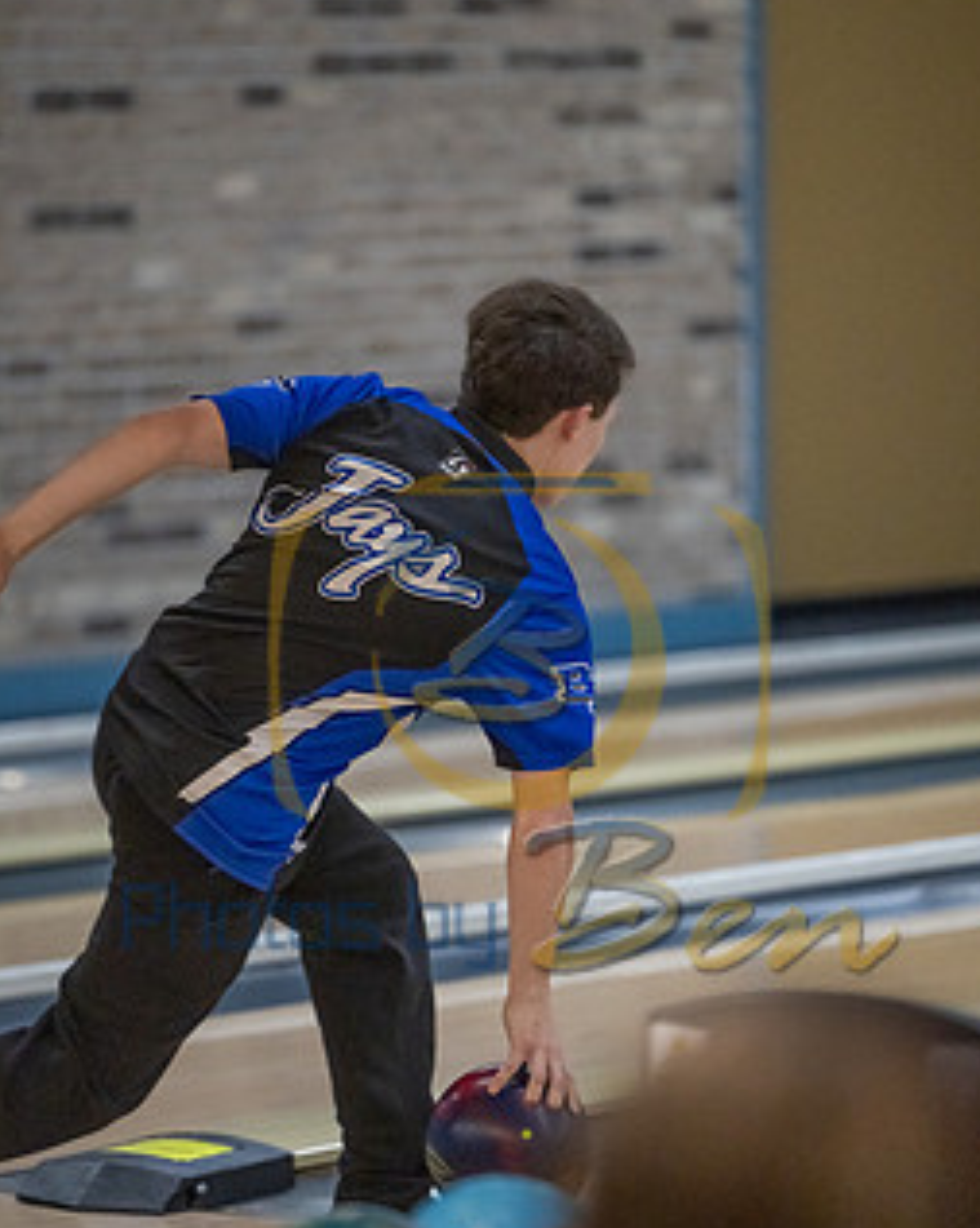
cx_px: 473
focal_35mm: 260
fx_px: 9440
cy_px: 721
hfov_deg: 5.9
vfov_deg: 7.4
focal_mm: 195
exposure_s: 1/1000
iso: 4000
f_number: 2.8
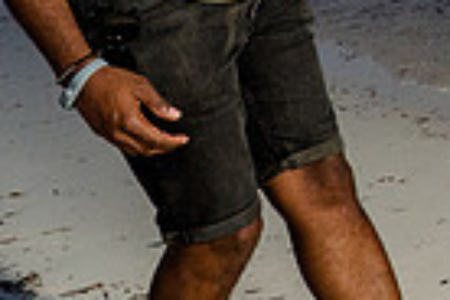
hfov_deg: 13.0
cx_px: 864
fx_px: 1737
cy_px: -269
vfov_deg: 9.3
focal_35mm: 139
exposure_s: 1/200
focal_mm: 33
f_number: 5.6
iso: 1000
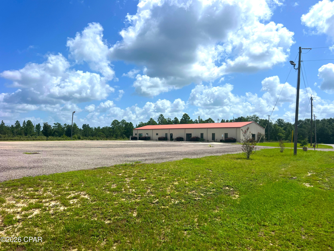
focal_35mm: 26
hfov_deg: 67.3
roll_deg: +0.0
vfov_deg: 53.1
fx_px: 251
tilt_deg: +2.7
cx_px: 167
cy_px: 126
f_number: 1.5
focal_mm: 5.7
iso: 50
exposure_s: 1/8000
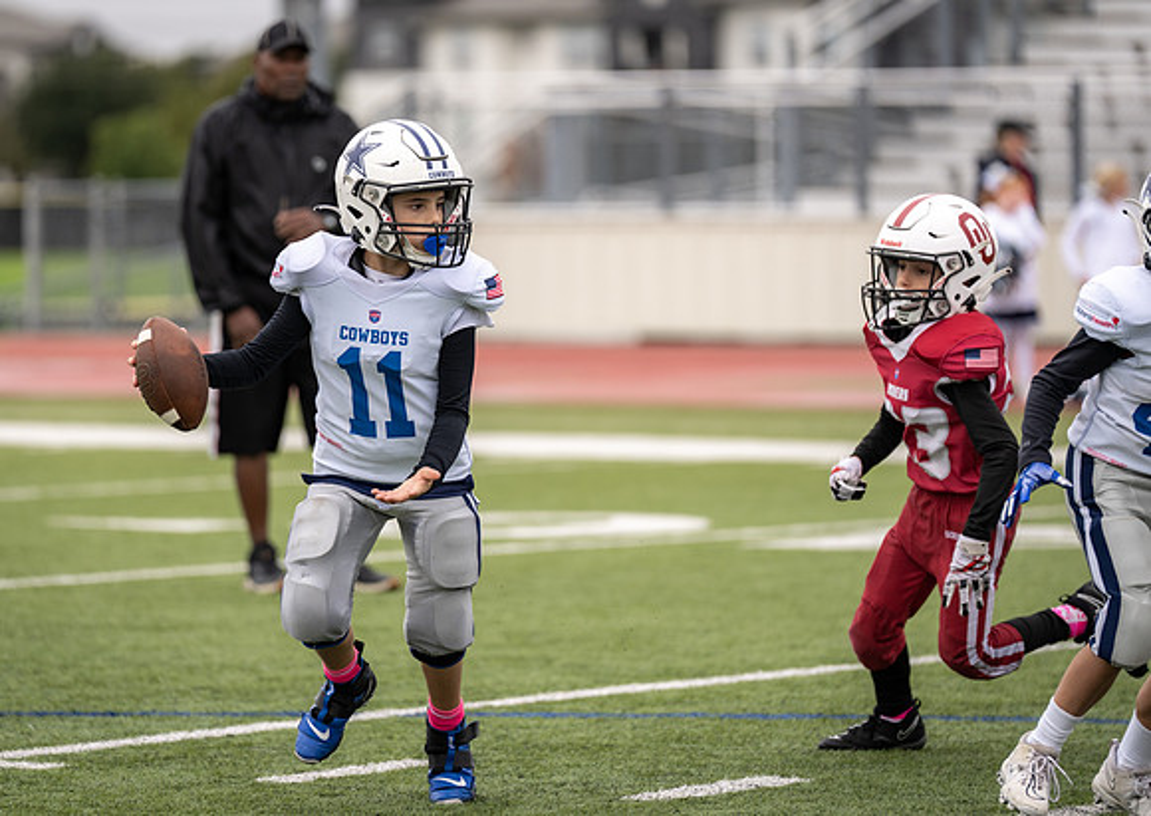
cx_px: 459
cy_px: 354
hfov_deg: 8.6
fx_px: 7691
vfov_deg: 6.1
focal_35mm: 236
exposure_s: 1/1250
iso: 160
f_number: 2.8
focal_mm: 200
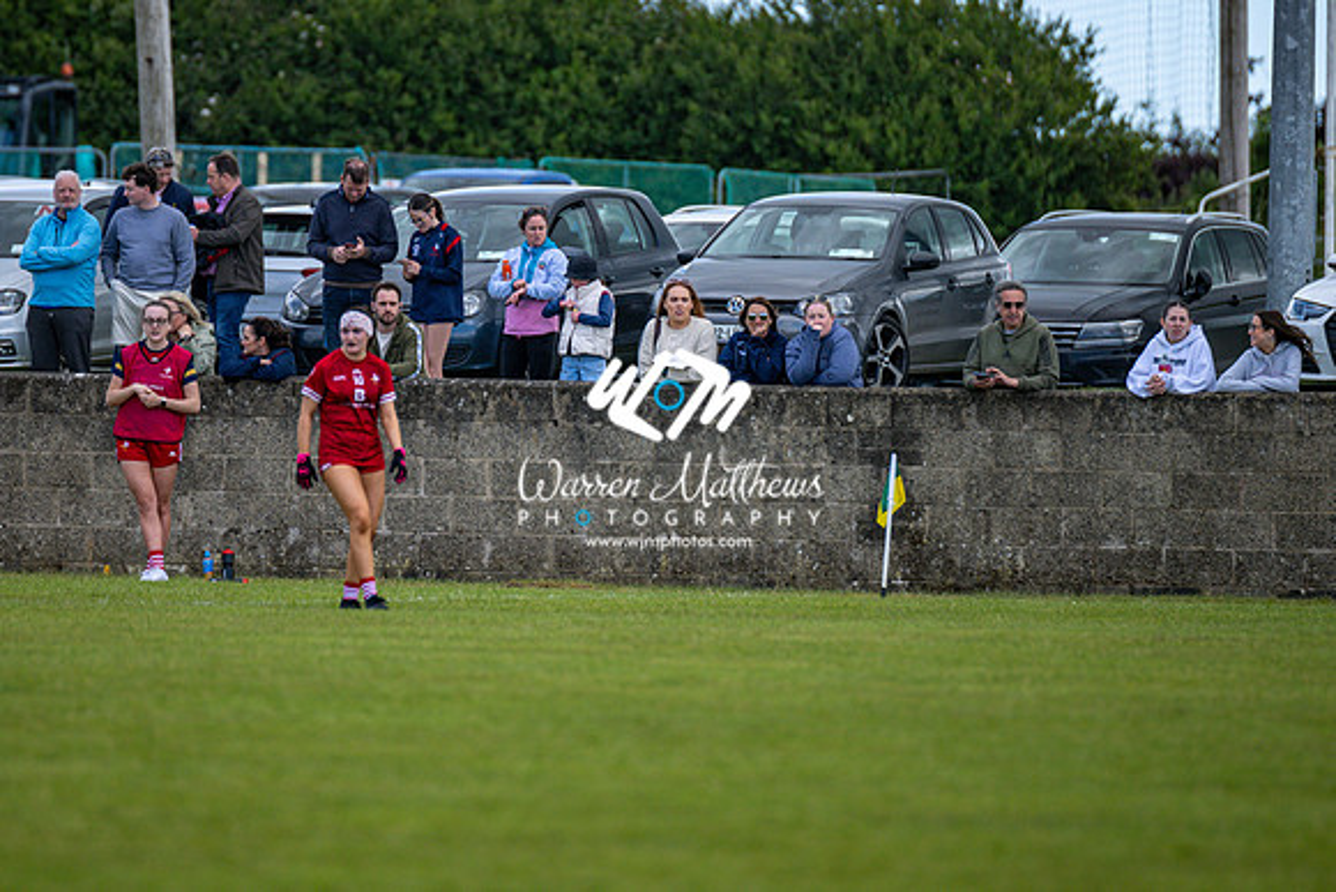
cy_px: 385
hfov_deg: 4.6
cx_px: 562
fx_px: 16678
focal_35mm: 449
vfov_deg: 3.1
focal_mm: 300
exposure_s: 1/3200
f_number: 2.8
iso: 360
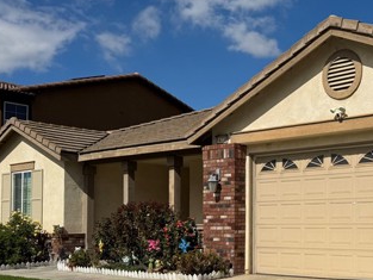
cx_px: 329
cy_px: 201
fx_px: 528
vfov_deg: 29.3
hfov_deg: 36.7
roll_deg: -0.2
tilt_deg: +1.8
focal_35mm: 49
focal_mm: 6.76
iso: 80
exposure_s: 1/12346
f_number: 1.78
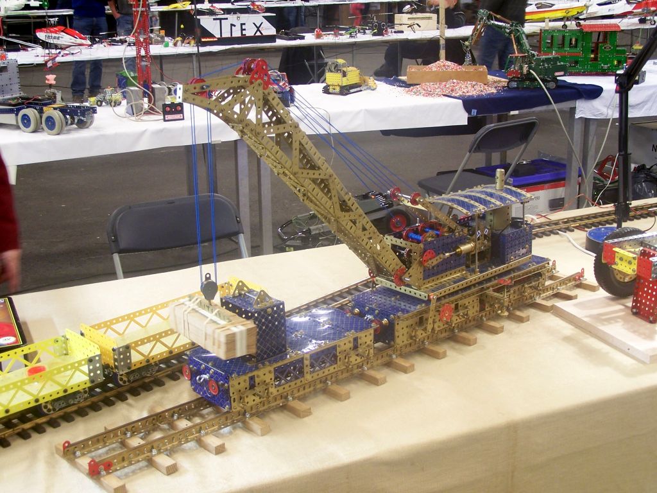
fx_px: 968
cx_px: 328
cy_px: 246
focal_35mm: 51
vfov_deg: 28.6
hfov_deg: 37.5
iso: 80
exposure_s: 1/3
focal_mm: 8.5
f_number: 3
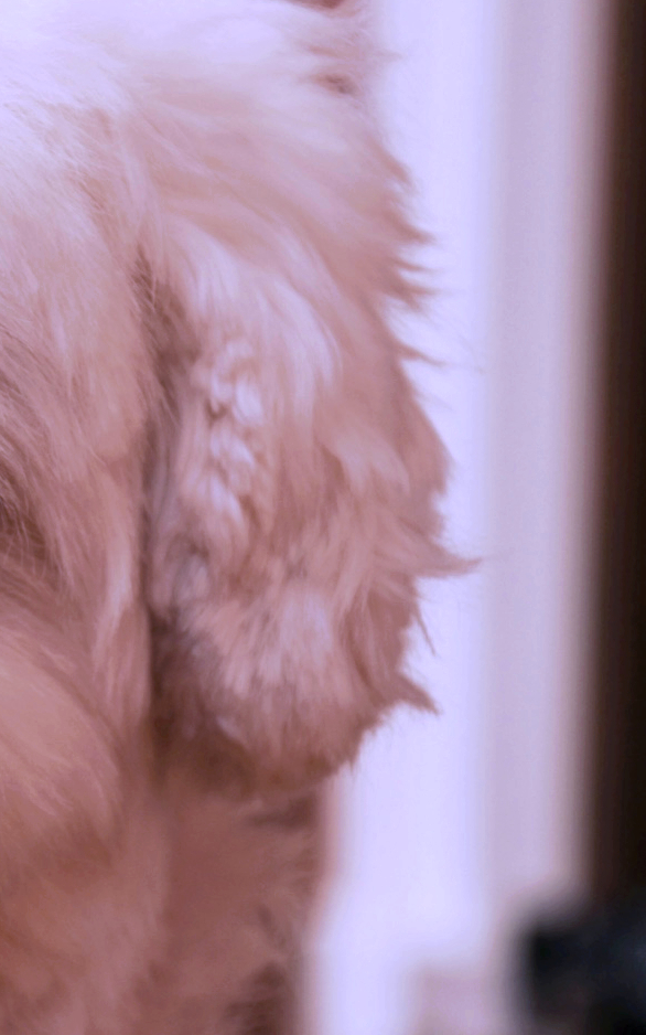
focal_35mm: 307
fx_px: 8651
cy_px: 580
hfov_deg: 4.3
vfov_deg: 6.8
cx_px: -209
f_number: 5.6
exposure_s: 1/250
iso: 200
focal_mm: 92
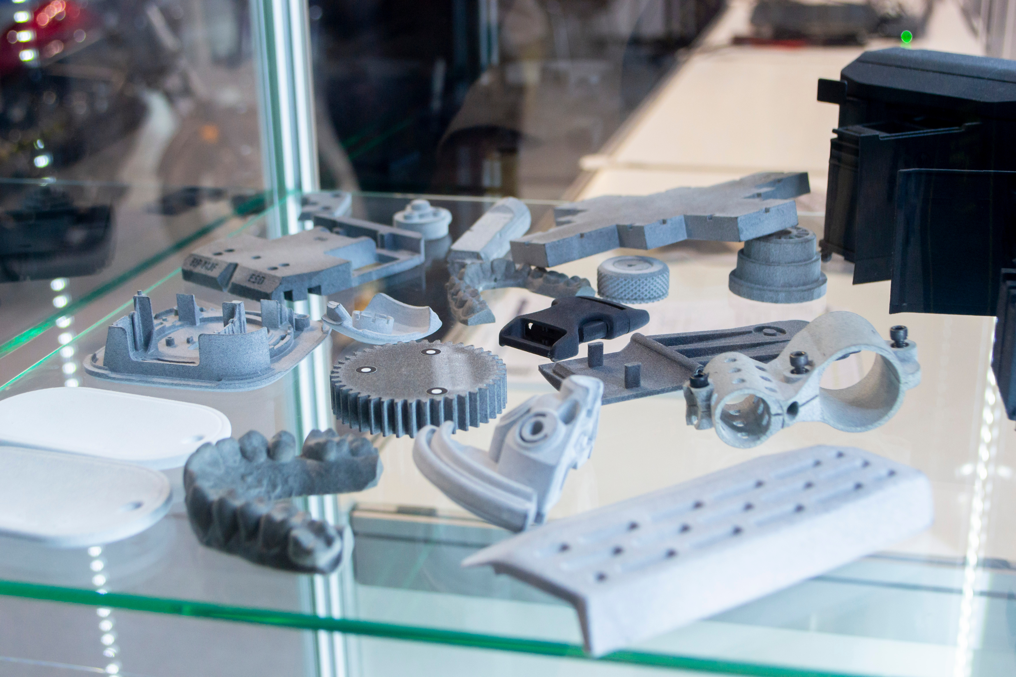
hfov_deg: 41.1
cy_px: 338
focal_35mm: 48
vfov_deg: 28.1
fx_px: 1355
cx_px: 508
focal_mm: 32
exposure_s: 1/100
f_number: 5
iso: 400
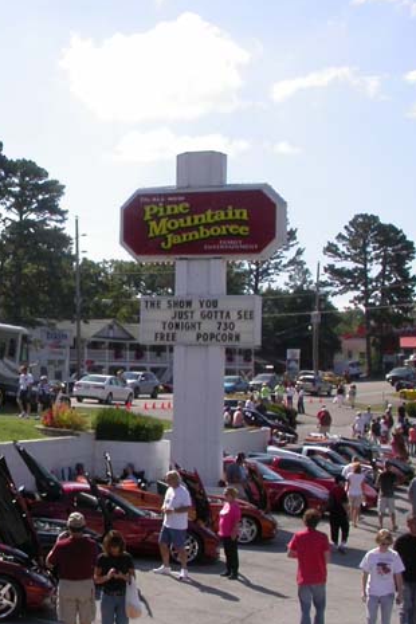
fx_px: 1179
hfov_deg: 19.2
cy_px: 376
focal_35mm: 68
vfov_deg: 29.6
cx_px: -38
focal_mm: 7.85
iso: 100
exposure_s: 1/332
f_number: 7.5
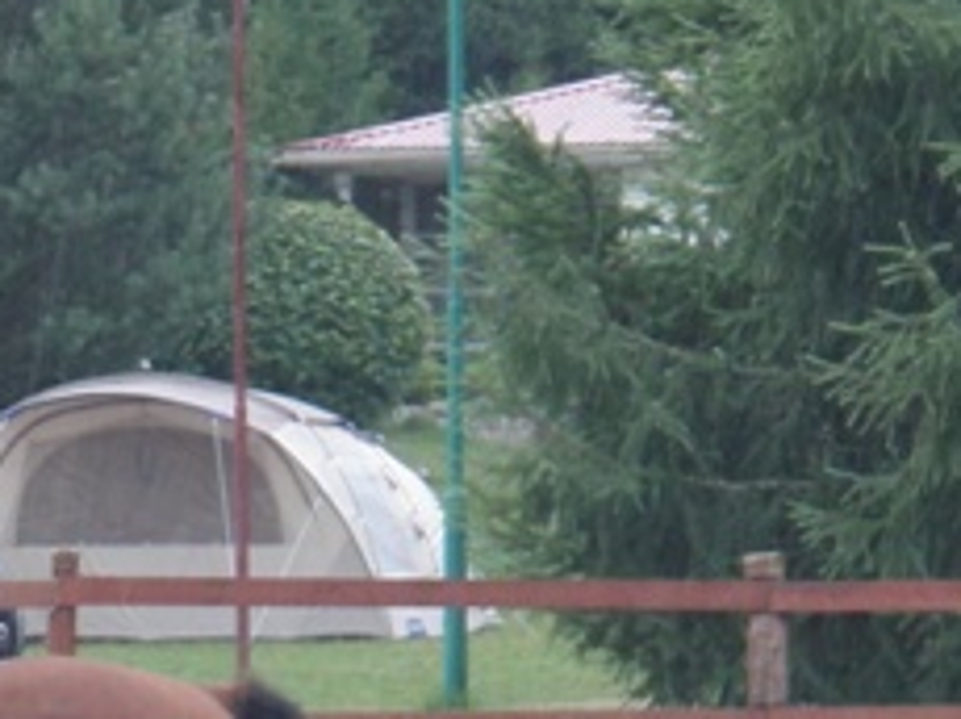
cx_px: -153
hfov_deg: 5.0
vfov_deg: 3.7
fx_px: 10982
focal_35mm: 396
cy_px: 771
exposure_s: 1/100
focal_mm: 20.1
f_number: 5
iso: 160
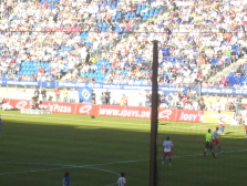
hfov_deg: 8.4
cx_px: 53
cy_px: 135
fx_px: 1680
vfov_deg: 6.3
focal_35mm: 235
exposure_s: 1/125
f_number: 5
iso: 80
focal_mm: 17.4
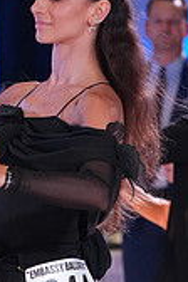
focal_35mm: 505
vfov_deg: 4.1
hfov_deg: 2.7
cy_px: 386
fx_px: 3956
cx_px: -18
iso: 3200
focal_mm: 146
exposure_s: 1/250
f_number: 5
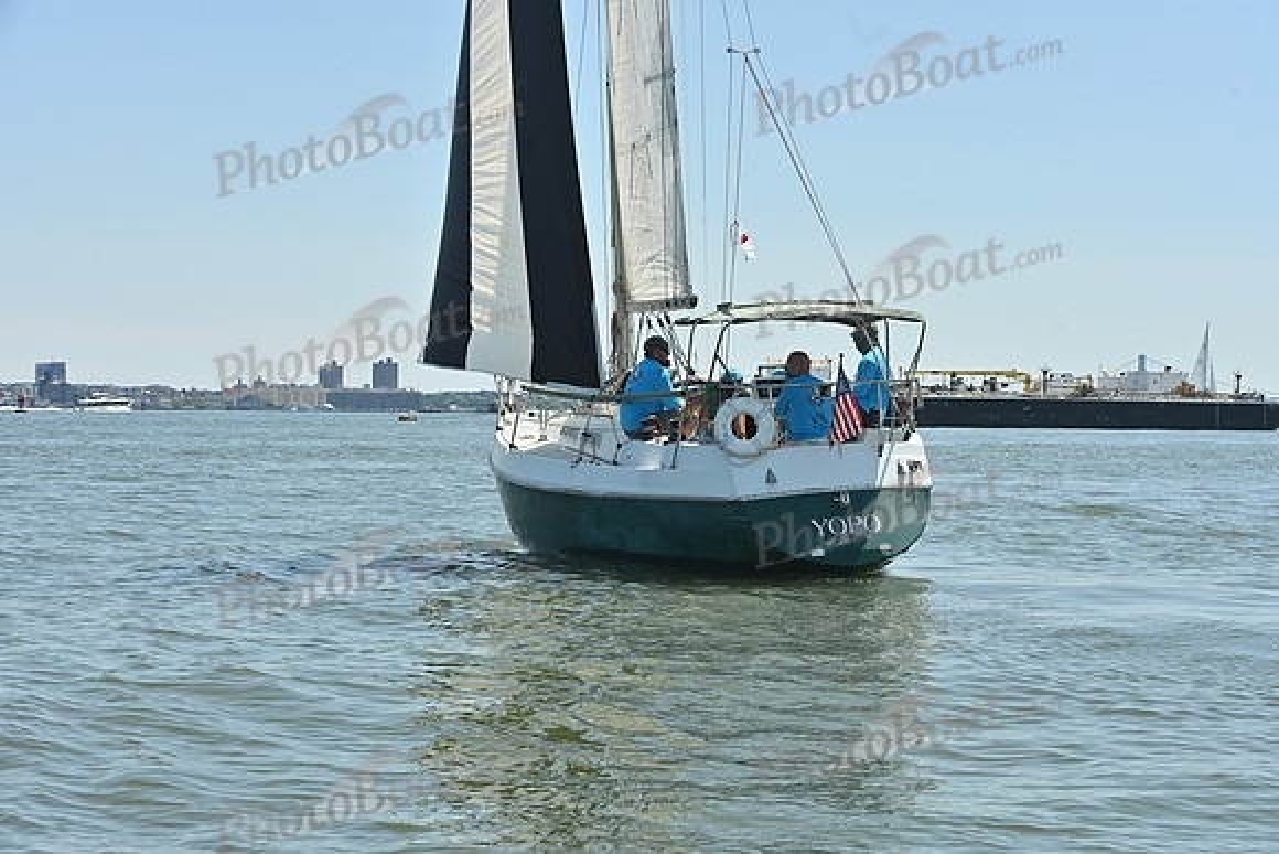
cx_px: 640
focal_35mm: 70
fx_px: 2487
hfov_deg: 28.8
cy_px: 427
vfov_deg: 19.5
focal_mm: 70
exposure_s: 1/1000
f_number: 9
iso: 320
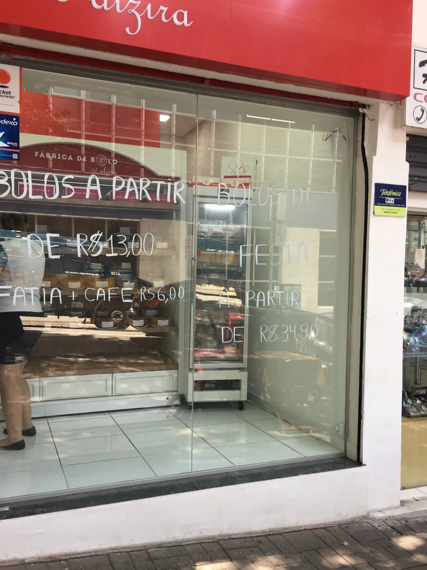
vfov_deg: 58.3
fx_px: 510
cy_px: 302
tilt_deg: -2.6
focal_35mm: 31
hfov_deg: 45.4
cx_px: 207
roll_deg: -1.7
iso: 40
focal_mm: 4.15
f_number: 2.2
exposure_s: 1/120
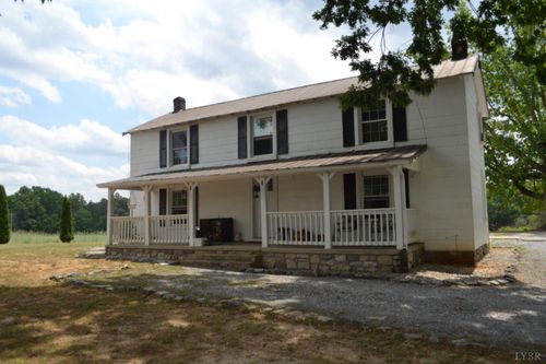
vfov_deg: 47.9
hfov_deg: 67.4
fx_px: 409
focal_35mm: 27
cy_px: 182
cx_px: 273
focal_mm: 18
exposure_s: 1/200
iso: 100
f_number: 8
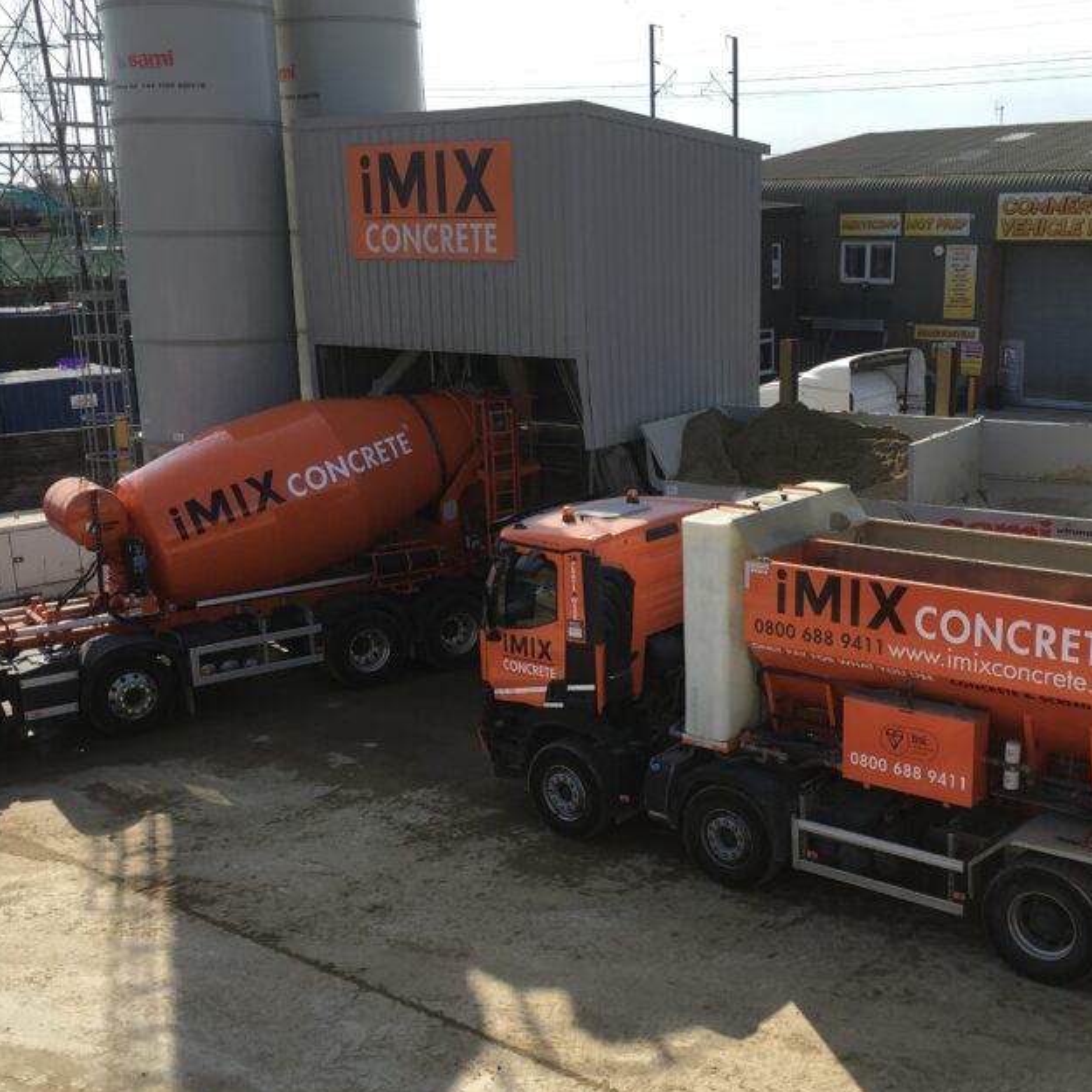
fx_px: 1499
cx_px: 636
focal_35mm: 42
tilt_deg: -12.6
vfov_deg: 40.0
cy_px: 612
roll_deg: +1.8
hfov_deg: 39.9
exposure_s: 1/1241
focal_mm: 4.15
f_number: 2.2
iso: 25
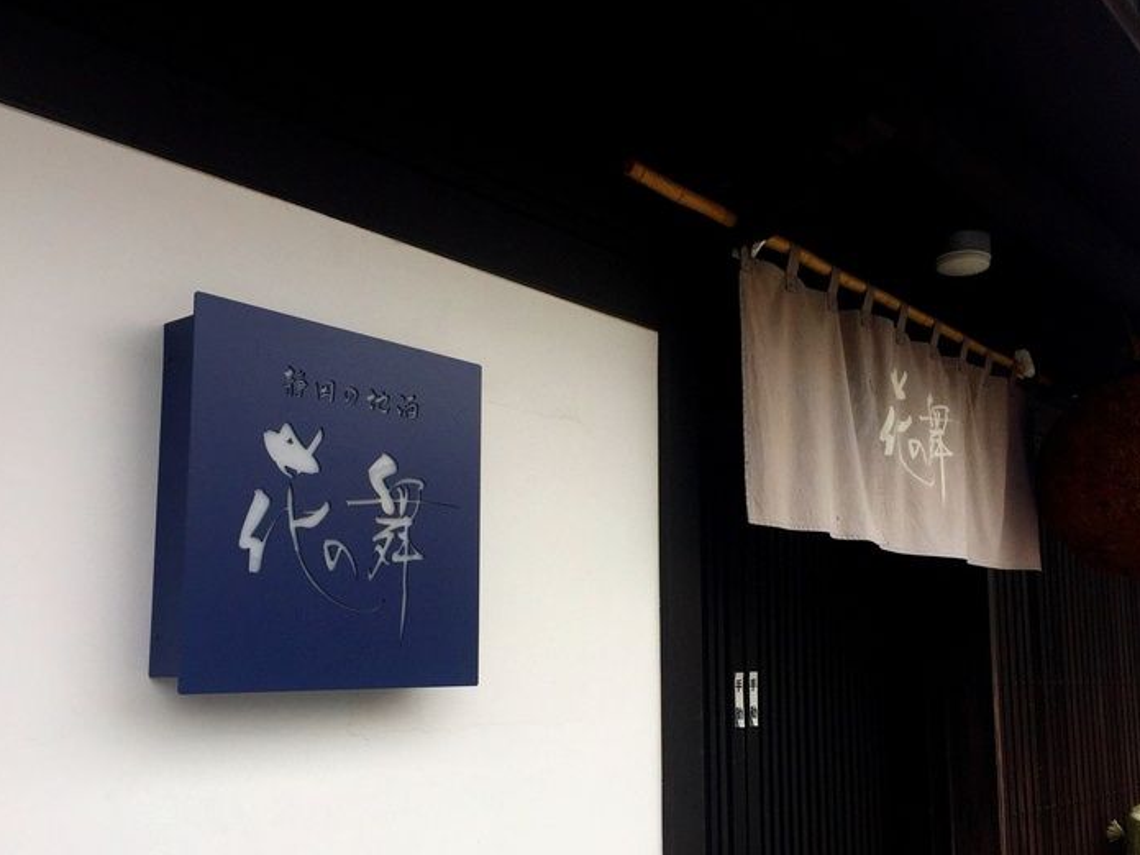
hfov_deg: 54.0
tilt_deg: +5.7
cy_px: 492
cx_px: 581
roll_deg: -1.7
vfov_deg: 41.7
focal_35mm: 34
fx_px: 1120
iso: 32
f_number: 2.2
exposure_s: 1/1163
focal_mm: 4.15
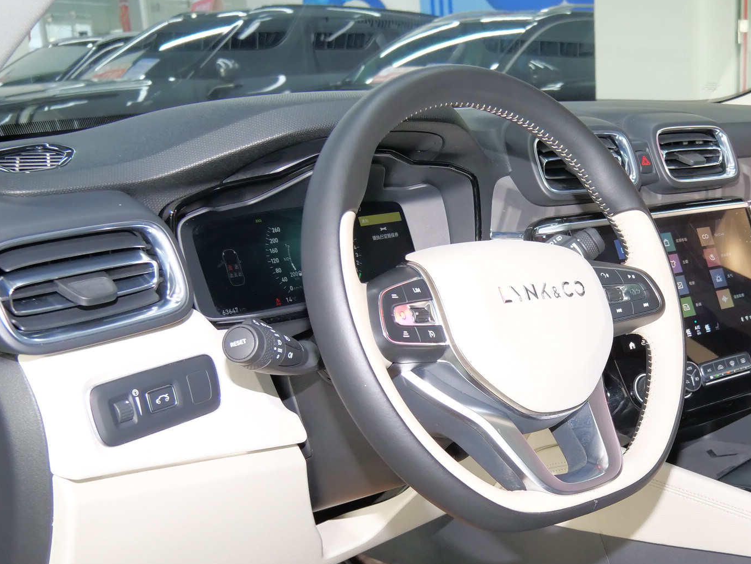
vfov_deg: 31.3
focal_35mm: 46
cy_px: 370
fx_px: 998
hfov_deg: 38.6
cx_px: 665
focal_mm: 12
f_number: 3.5
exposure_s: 1/15
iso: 800
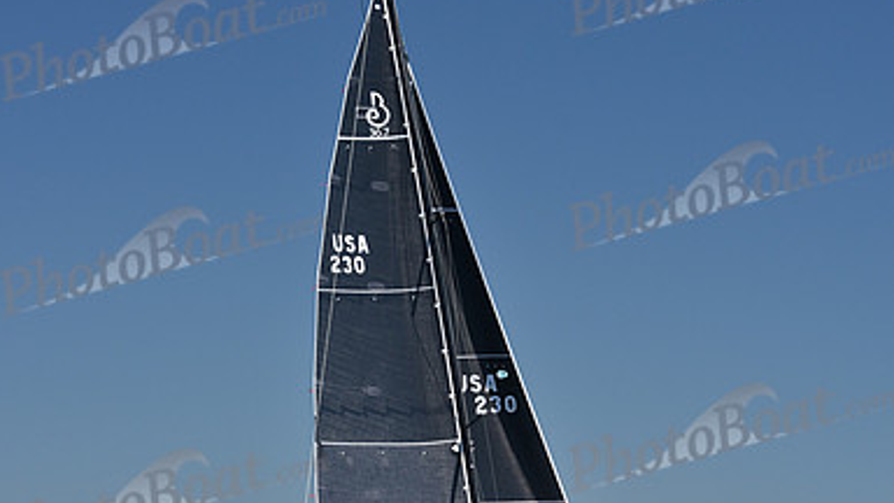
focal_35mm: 193
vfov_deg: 6.3
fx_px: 4575
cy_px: 345
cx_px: 448
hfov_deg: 11.2
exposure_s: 1/800
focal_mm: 122
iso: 250
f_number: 5
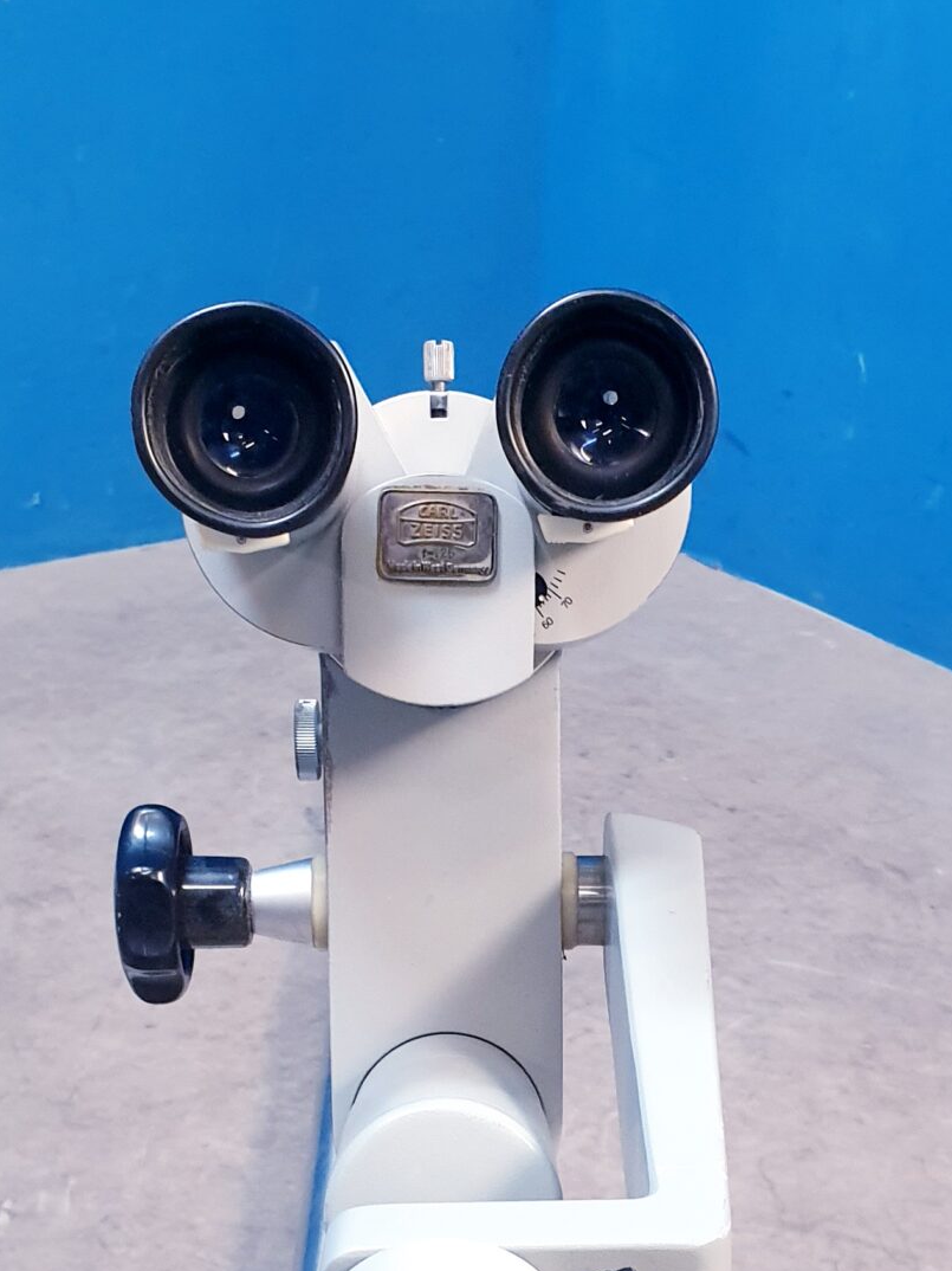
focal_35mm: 62
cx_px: 487
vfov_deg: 29.7
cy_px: 1172
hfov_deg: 23.6
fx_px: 2274
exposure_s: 1/33
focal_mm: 4.3
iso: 320
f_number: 2.4
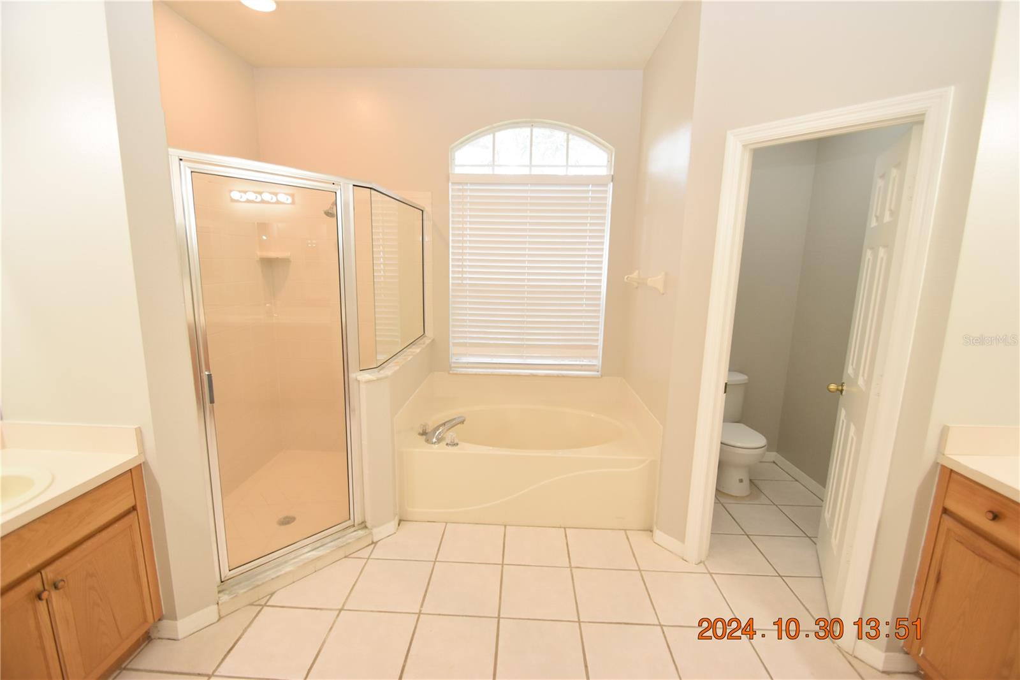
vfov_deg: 77.3
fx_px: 425
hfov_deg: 100.4
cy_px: 340
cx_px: 510
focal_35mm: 15
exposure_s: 1/60
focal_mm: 10
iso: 800
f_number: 4
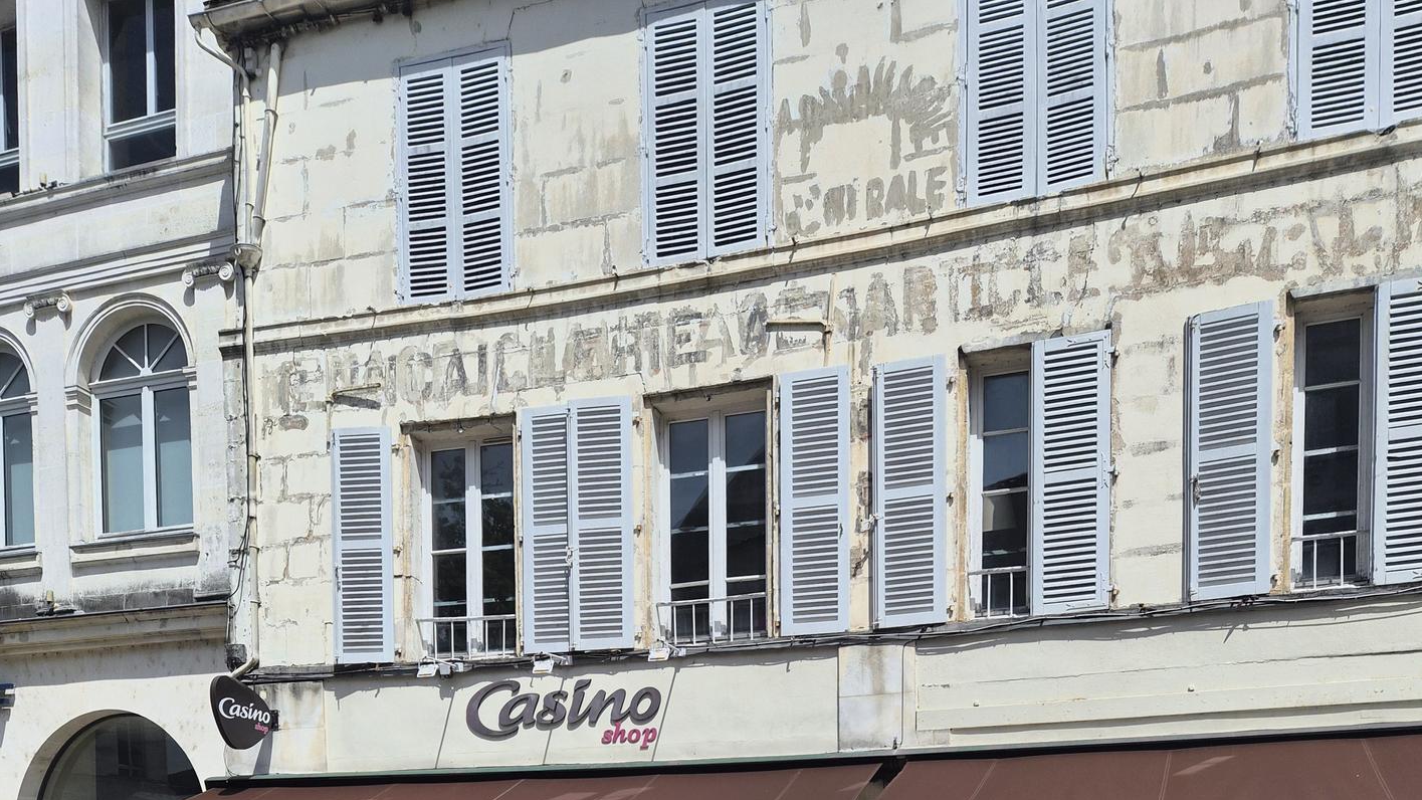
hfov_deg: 58.0
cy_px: 964
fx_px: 1282
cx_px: 723
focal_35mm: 34
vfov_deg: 29.7
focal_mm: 5.4
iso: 64
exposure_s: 1/7696
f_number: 1.8
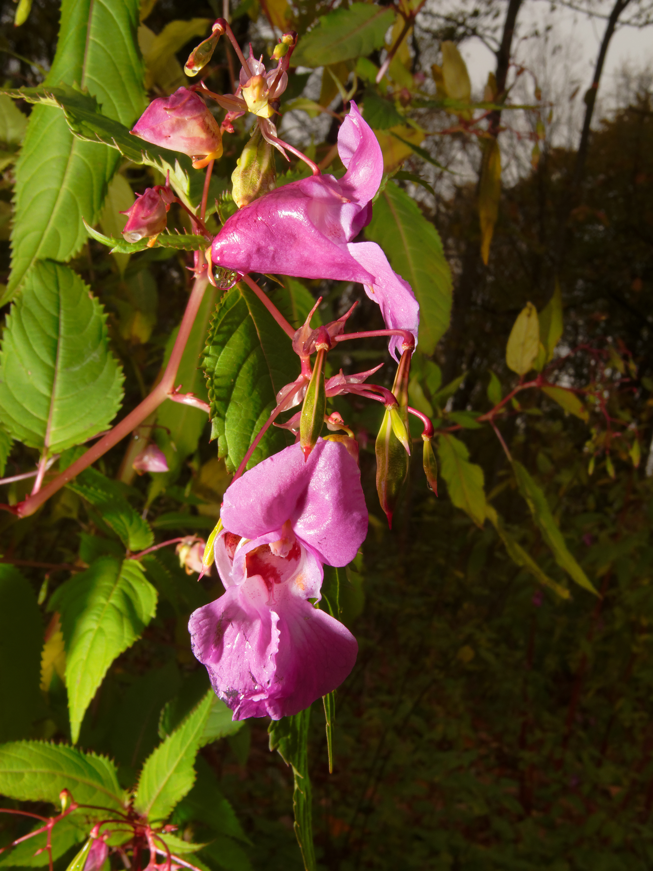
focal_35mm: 35
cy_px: 436
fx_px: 880
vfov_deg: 52.6
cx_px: 326
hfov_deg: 40.7
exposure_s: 1/320
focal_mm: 7.4
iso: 100
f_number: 8
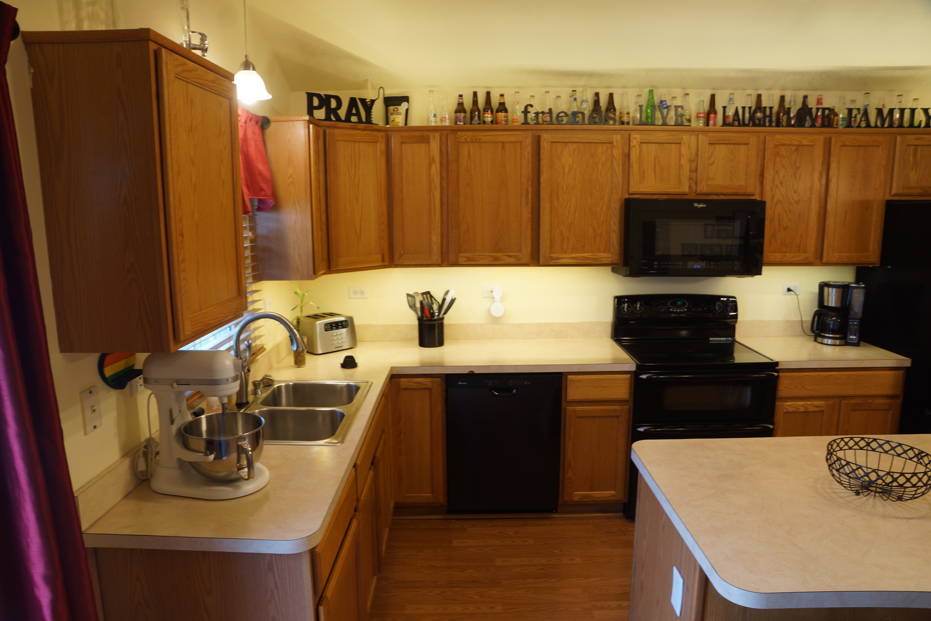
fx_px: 621
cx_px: 466
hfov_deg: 73.7
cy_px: 310
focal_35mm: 24
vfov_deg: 53.1
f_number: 5.6
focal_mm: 16
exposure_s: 1/1.6
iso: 100
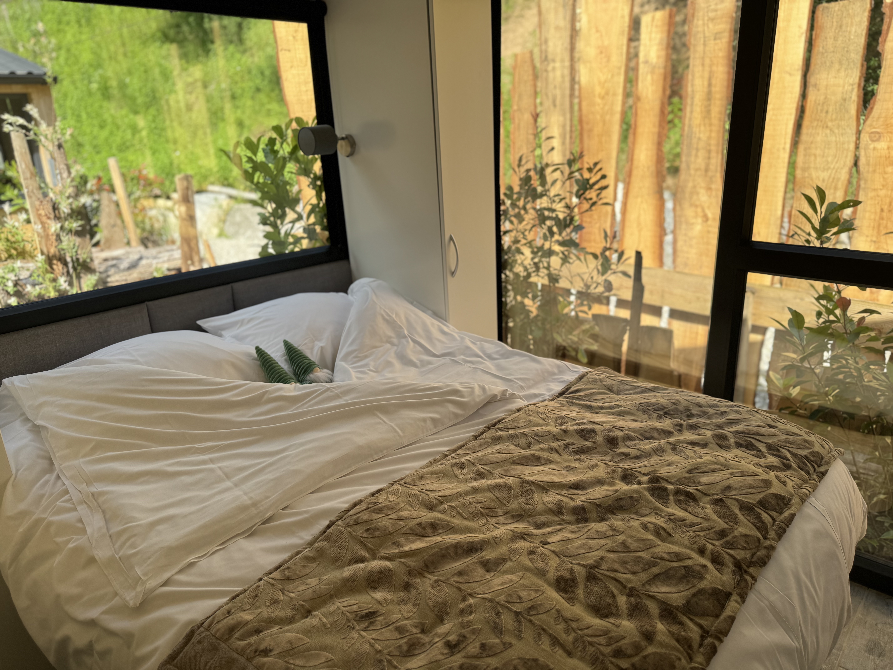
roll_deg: +2.3
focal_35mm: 24
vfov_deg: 56.8
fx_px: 619
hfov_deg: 71.6
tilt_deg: -18.8
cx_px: 446
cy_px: 335
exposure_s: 1/651
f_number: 1.78
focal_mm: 6.76
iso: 80
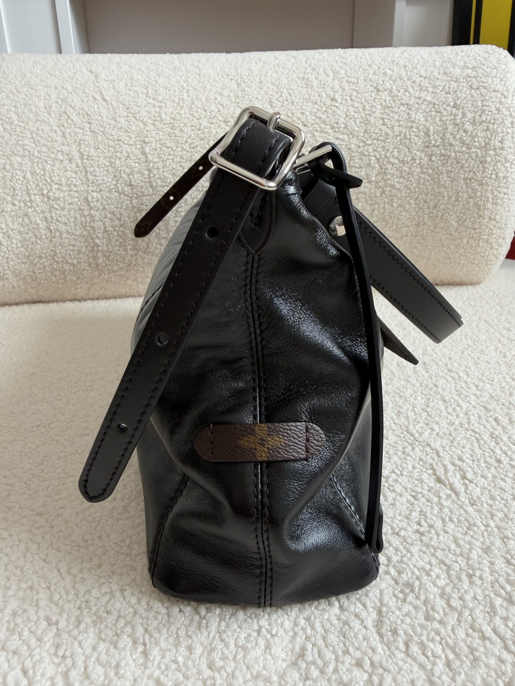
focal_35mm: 24
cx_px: 258
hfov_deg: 56.8
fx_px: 476
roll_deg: +1.4
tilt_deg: -21.5
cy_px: 343
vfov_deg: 71.6
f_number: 2.2
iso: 100
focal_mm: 2.22
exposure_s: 1/121
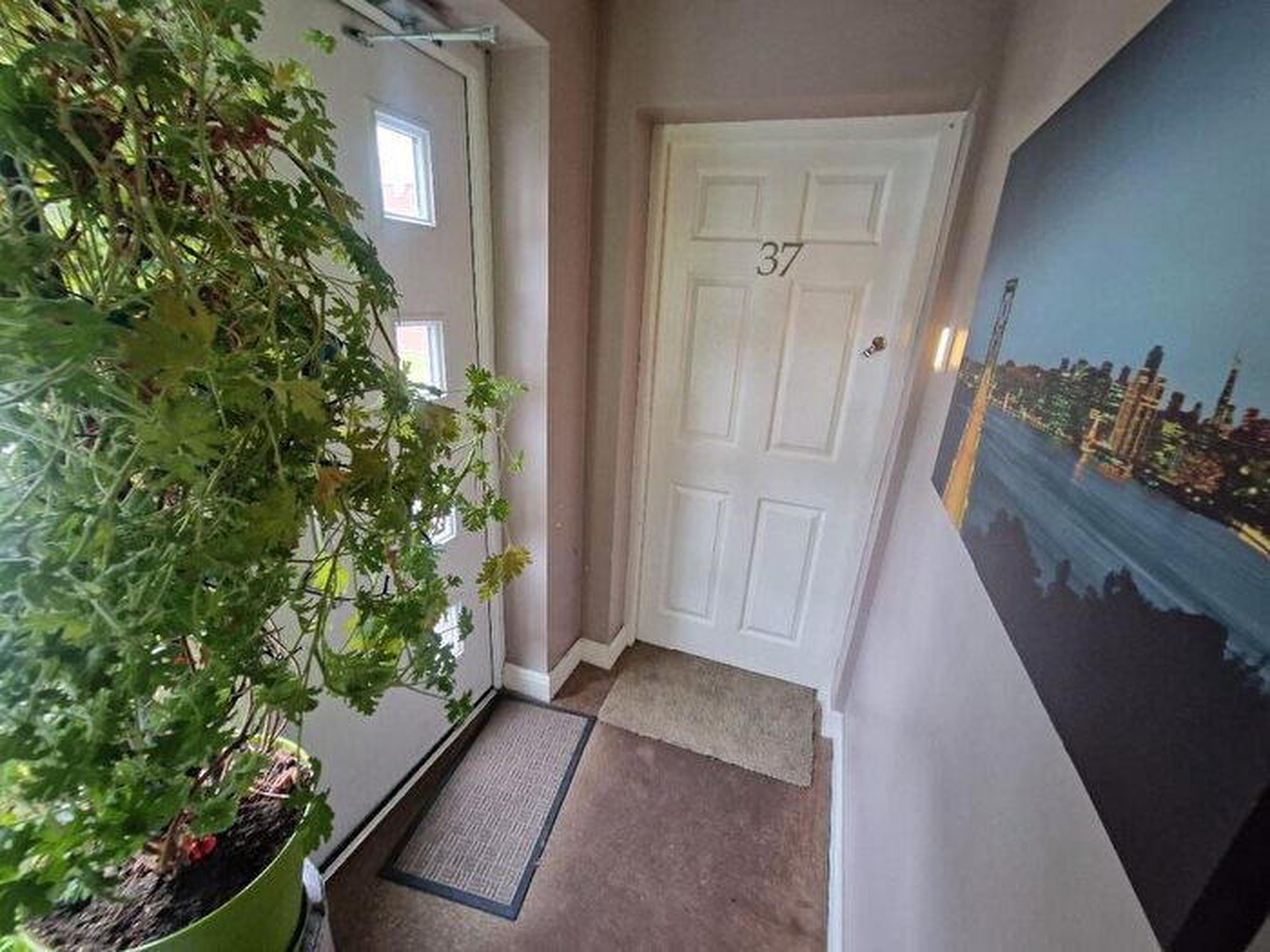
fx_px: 477
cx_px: 635
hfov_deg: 106.2
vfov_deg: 89.9
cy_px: 476
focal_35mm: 13
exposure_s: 1/33
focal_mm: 2.2
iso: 400
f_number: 2.2
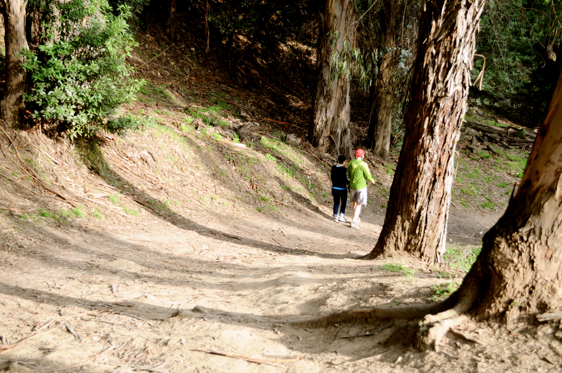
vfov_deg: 26.4
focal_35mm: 51
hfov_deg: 38.9
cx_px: 281
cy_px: 186
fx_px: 795
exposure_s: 1/125
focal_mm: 34
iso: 280
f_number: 5.6
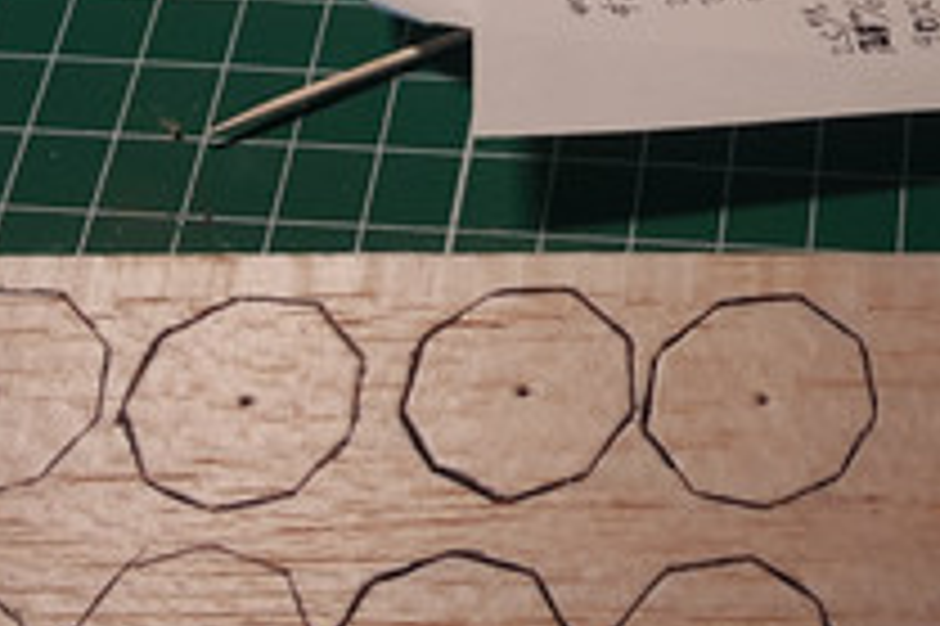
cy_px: -27
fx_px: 2244
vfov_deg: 15.5
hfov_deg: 23.0
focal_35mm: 86
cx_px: 877
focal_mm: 2.91
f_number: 1.9
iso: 64
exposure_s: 1/60
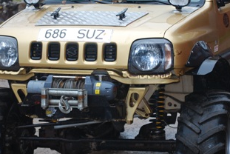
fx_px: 1087
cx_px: 138
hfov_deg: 12.1
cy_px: 69
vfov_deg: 8.1
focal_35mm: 170
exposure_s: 1/60
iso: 280
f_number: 4
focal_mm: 55
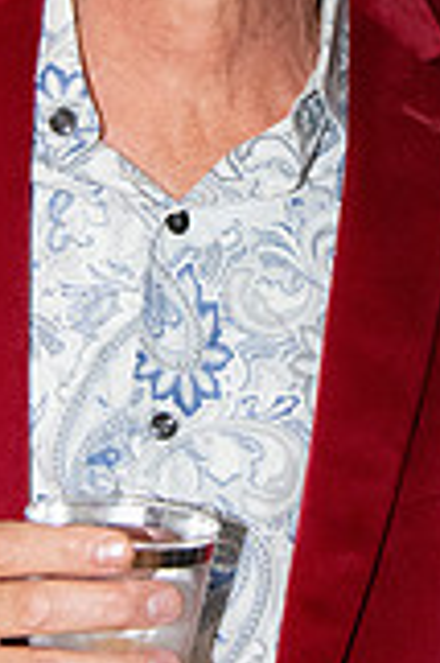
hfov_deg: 5.8
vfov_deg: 8.7
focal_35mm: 235
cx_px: 263
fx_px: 4317
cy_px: 95
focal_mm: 56
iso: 5000
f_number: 11
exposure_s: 1/250
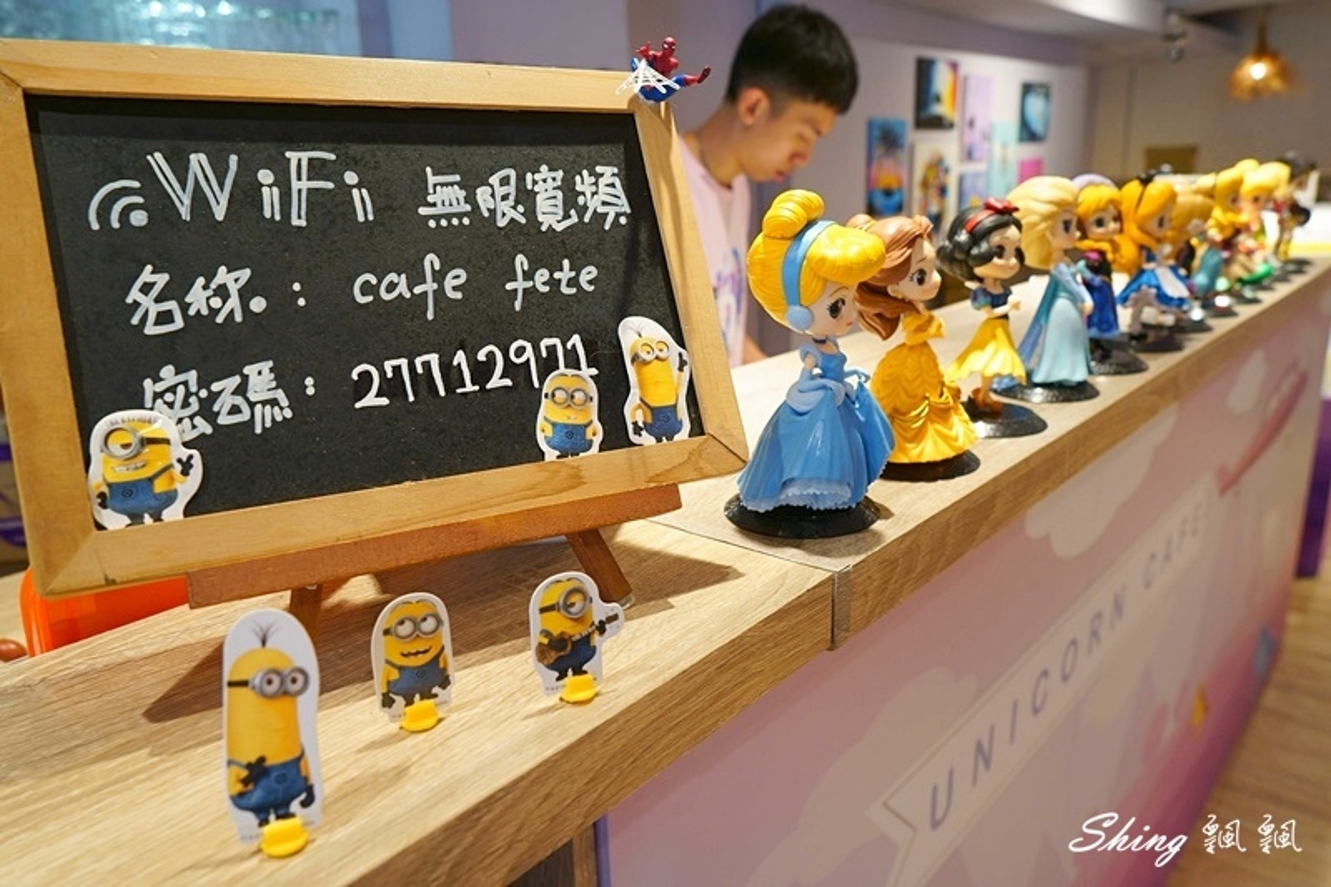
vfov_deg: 49.5
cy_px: 444
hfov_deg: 69.4
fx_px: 961
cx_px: 666
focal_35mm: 26
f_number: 7.1
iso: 1250
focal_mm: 26
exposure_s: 1/30
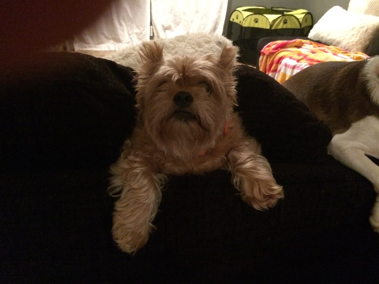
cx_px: 190
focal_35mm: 29
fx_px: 318
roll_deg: -2.0
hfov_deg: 61.7
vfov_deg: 48.2
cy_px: 142
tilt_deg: -27.9
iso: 1000
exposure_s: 1/15
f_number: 2.2
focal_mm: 4.15
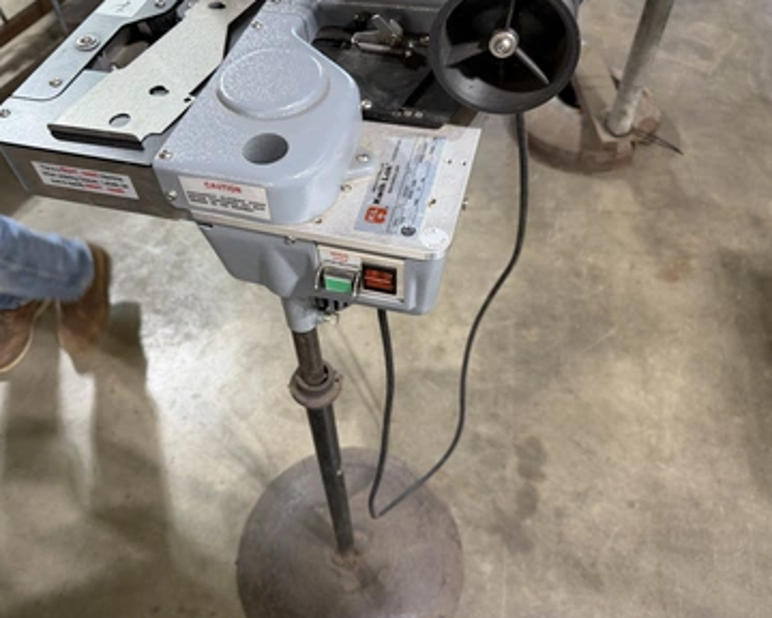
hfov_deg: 65.9
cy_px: 300
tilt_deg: -52.3
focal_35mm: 26
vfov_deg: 54.9
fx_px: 594
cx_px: 352
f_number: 1.78
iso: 200
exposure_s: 1/60
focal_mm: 6.76
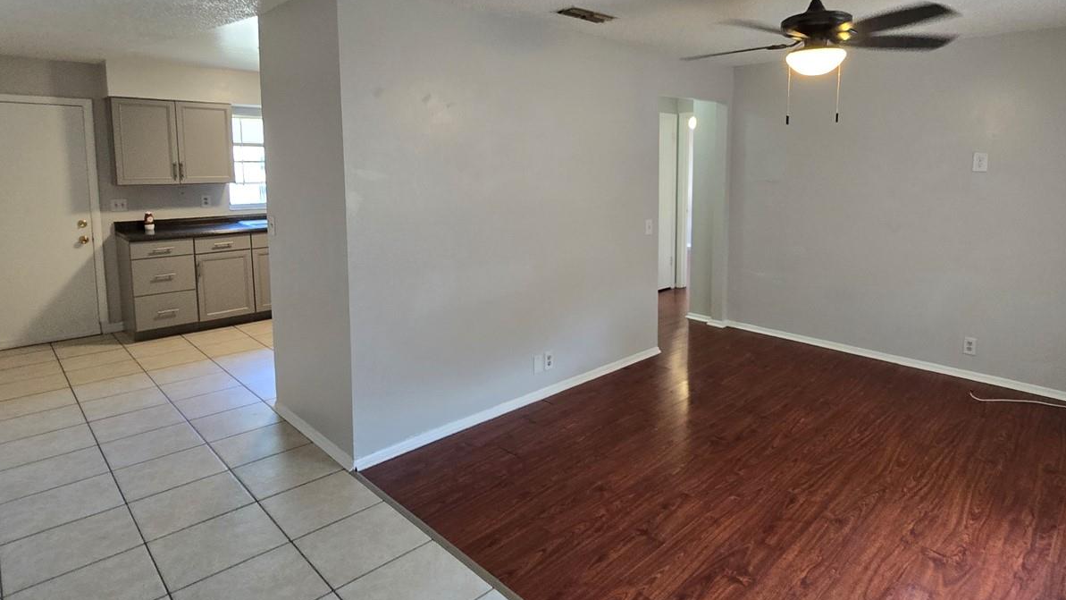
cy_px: 225
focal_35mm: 19
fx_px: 537
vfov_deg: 57.6
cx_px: 600
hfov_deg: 89.1
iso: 320
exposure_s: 1/60
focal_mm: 2.2
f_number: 2.2
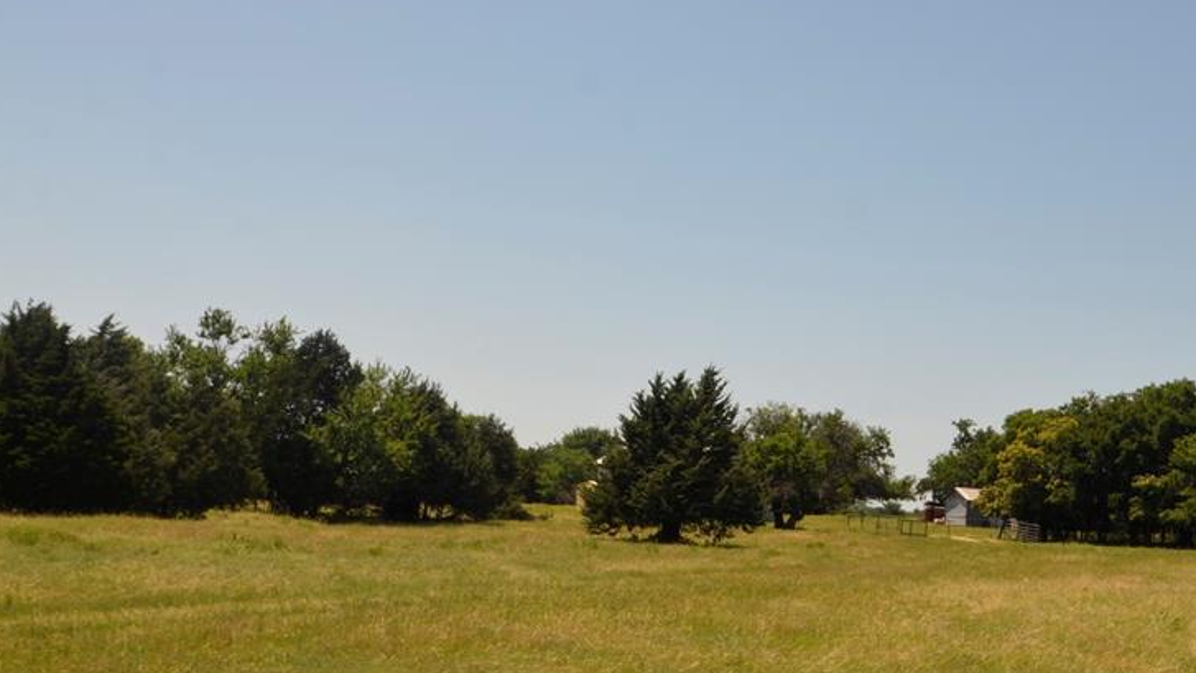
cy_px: 288
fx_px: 1681
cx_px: 832
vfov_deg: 22.6
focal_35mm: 53
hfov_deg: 38.6
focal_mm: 24
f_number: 8
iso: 100
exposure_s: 1/250
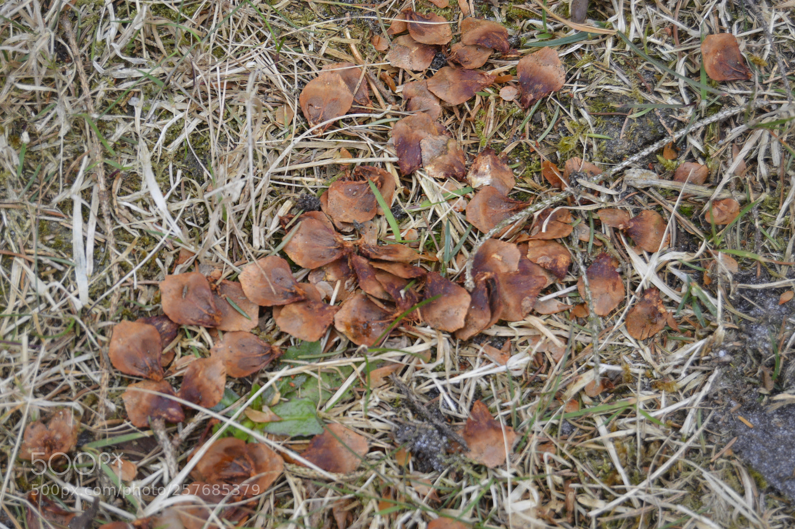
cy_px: 264
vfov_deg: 16.5
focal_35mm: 82
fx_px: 1820
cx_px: 398
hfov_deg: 24.6
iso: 180
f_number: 5.6
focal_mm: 55
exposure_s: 1/125
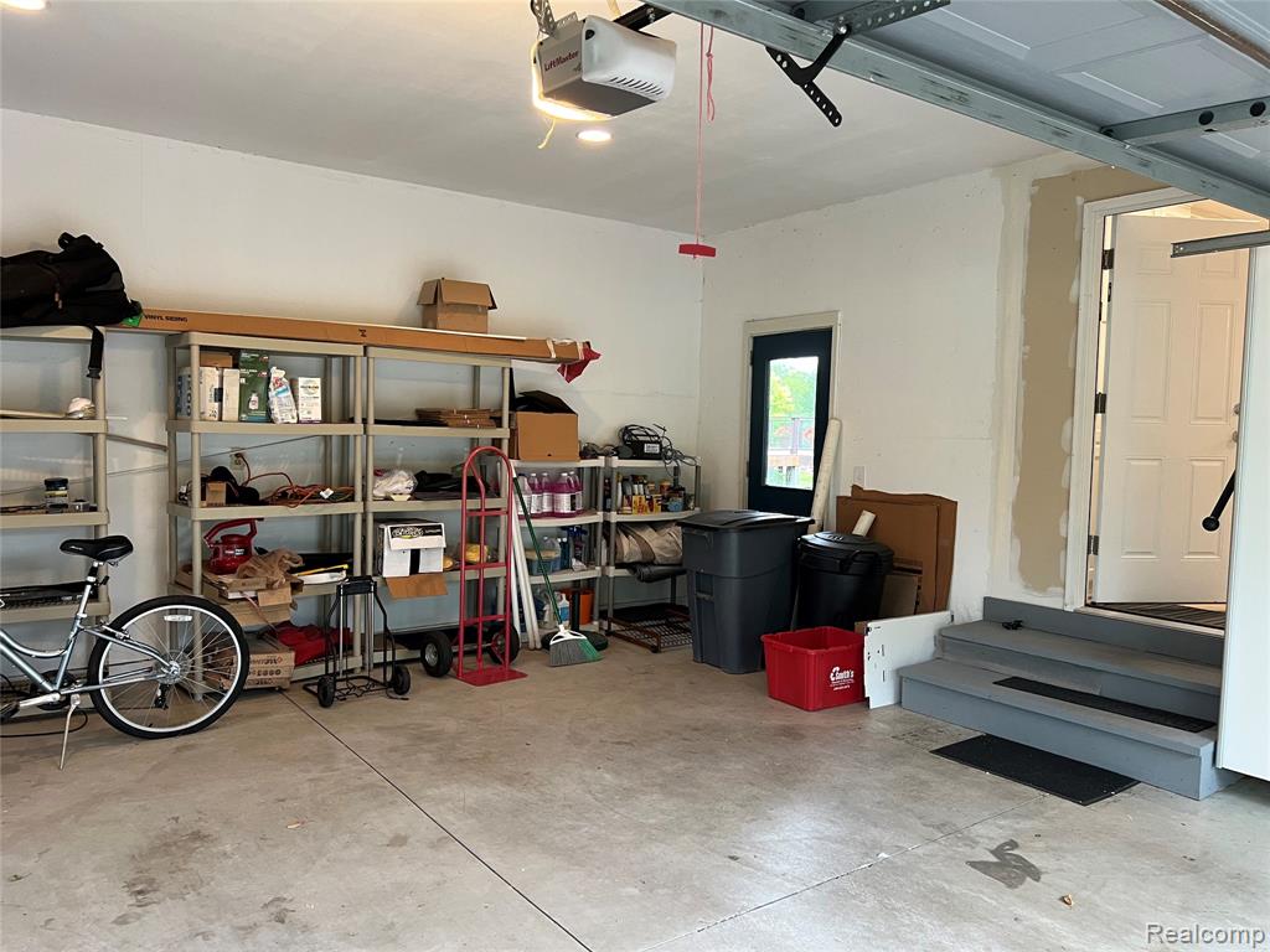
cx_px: 635
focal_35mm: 26
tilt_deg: -3.8
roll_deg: -1.8
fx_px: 954
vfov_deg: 53.1
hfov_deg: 67.3
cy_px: 476
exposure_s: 1/65
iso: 125
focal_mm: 5.7
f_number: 1.5
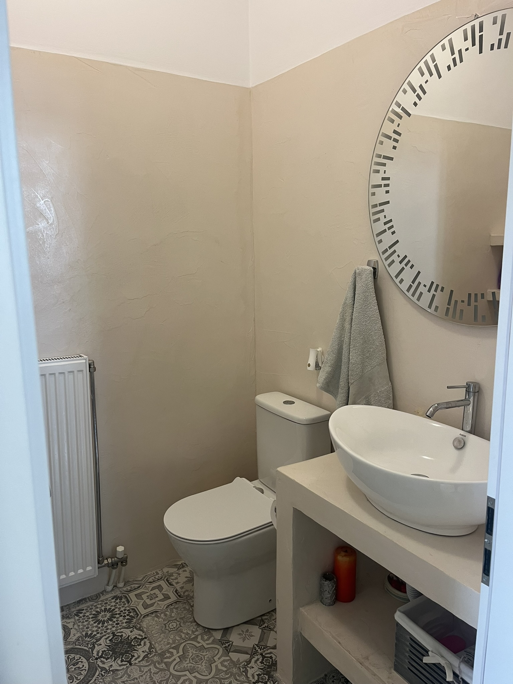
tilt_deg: -11.1
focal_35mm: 26
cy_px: 342
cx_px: 256
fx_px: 514
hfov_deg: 53.1
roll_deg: +1.4
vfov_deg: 67.3
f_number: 1.6
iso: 125
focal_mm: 5.1
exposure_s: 1/50
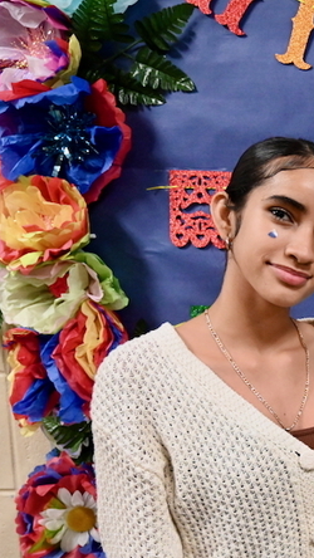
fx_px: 858
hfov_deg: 17.2
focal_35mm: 58
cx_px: 559
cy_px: 364
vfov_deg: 35.7
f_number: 4
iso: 5600
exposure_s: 1/200
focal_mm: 24
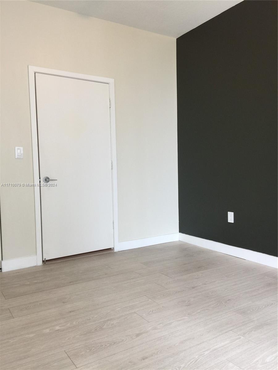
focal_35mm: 29
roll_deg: +1.1
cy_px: 185
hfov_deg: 48.2
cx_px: 139
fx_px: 311
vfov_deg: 61.7
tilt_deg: -1.8
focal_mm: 4.15
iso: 32
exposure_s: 1/30
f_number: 2.2
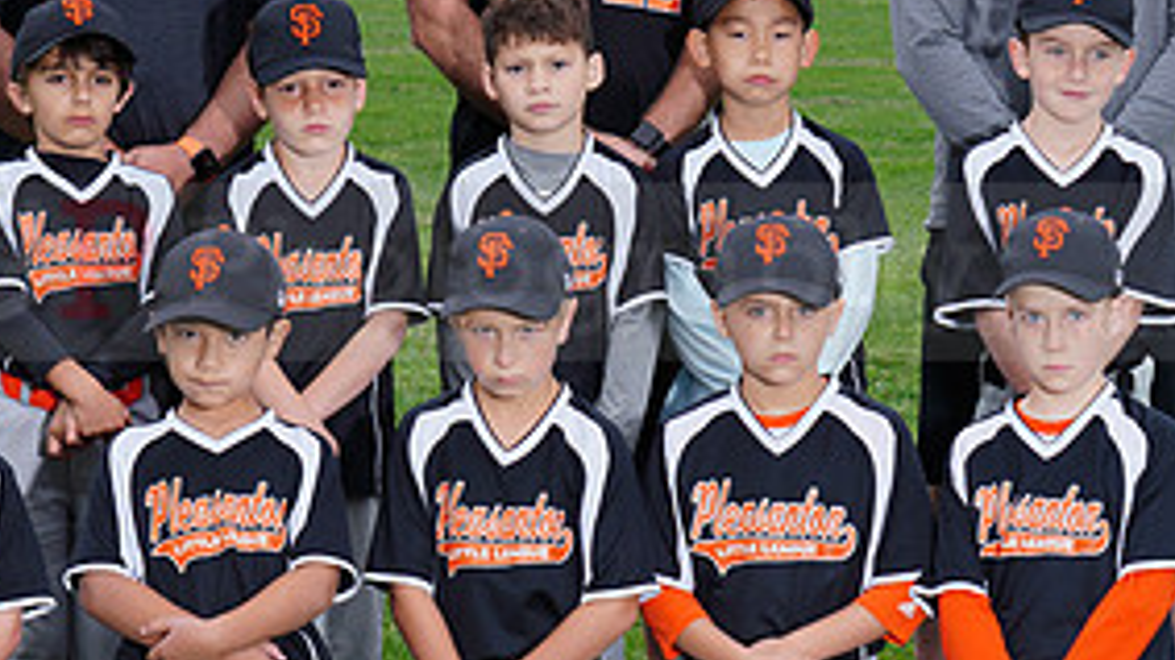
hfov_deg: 12.2
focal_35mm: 176
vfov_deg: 6.9
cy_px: 239
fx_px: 5482
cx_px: 473
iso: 200
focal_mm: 82
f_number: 8
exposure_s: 1/200
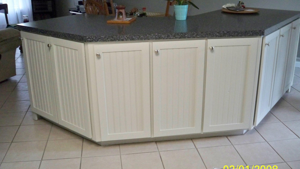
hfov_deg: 51.6
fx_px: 310
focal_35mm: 39
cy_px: 84
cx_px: 148
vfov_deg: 30.4
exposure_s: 1/60
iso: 500
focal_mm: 6.3
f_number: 3.1
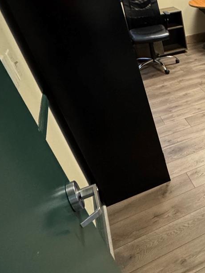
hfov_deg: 33.9
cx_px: 238
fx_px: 276
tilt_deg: -34.7
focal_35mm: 35
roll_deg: +4.3
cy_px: 120
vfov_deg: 52.5
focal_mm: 2.22
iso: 500
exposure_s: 1/60
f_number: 2.2
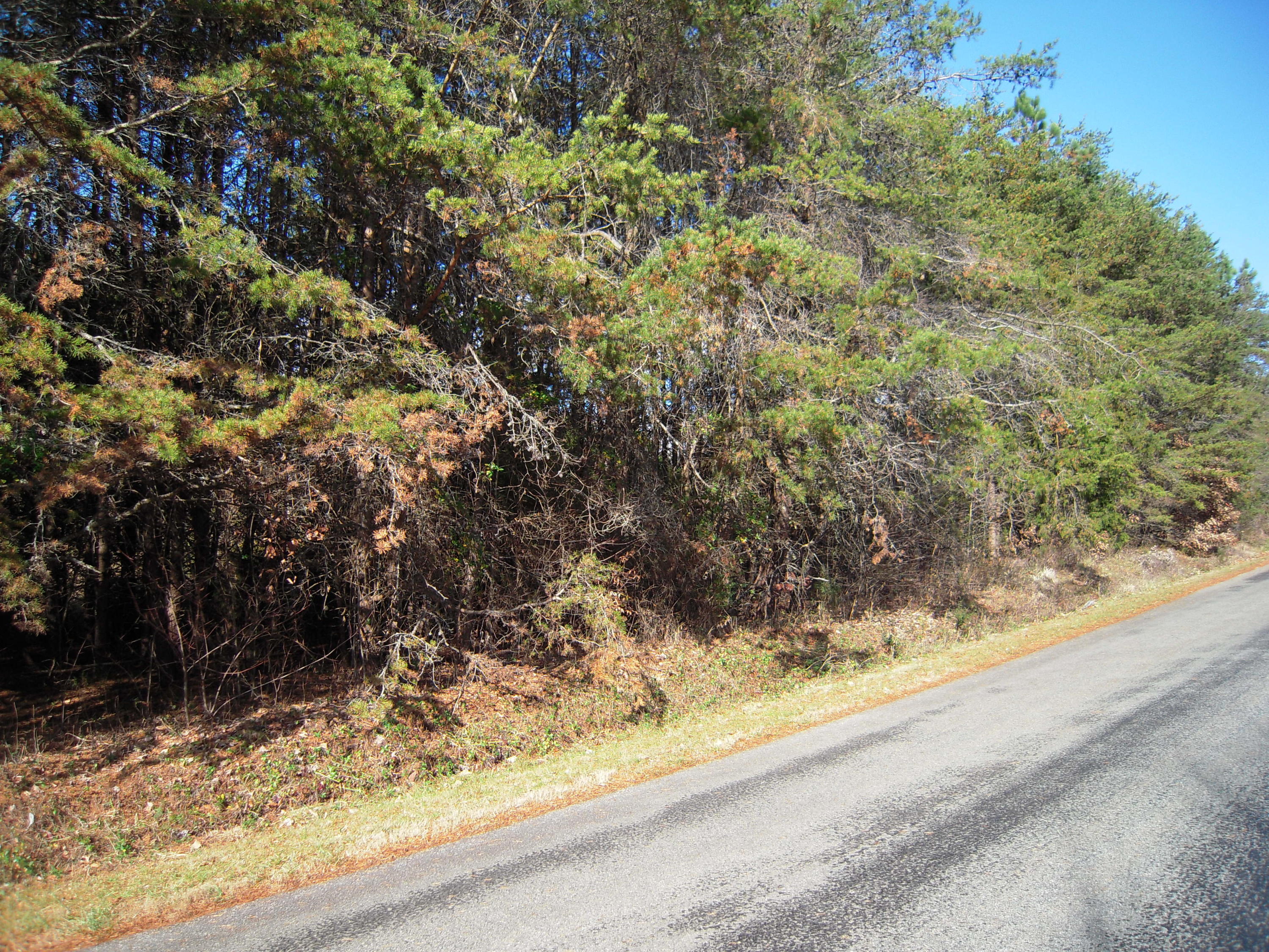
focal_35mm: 28
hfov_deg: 63.4
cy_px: 476
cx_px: 634
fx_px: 1026
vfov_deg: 49.7
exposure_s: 1/500
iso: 100
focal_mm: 5
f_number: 2.7
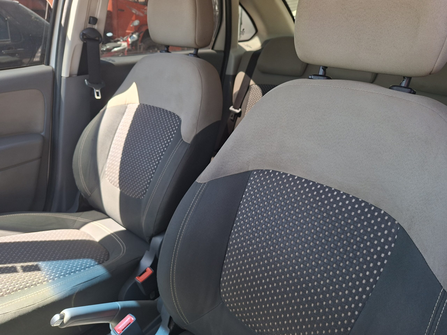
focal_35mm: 23
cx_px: 224
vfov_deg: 58.9
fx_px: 297
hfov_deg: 73.9
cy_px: 168
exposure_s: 1/165
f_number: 1.8
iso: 50
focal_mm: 5.54
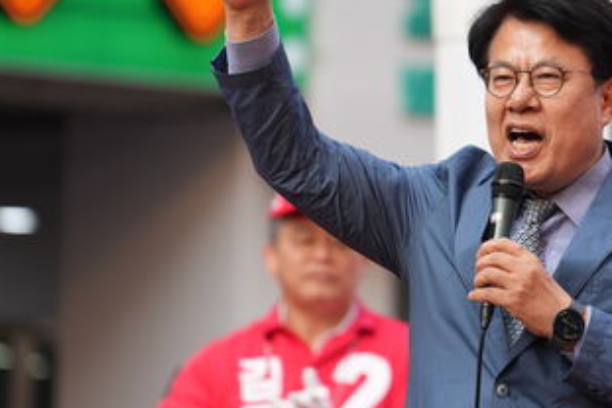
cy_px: 92
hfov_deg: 4.9
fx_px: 7102
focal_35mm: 418
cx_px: 535
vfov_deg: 3.3
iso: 250
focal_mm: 200
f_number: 3.2
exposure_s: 1/500
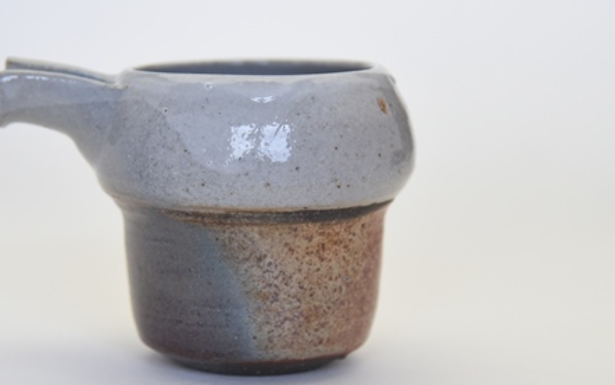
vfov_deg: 12.7
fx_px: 1727
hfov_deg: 20.2
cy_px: 195
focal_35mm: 103
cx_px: 300
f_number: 4
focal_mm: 70
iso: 800
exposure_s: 1/200
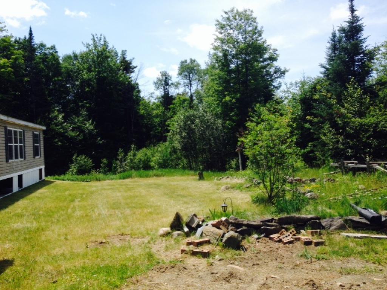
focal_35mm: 35
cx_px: 194
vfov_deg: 40.7
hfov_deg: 52.6
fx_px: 391
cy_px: 145
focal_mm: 4.28
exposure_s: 1/1284
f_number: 2.4
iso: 50
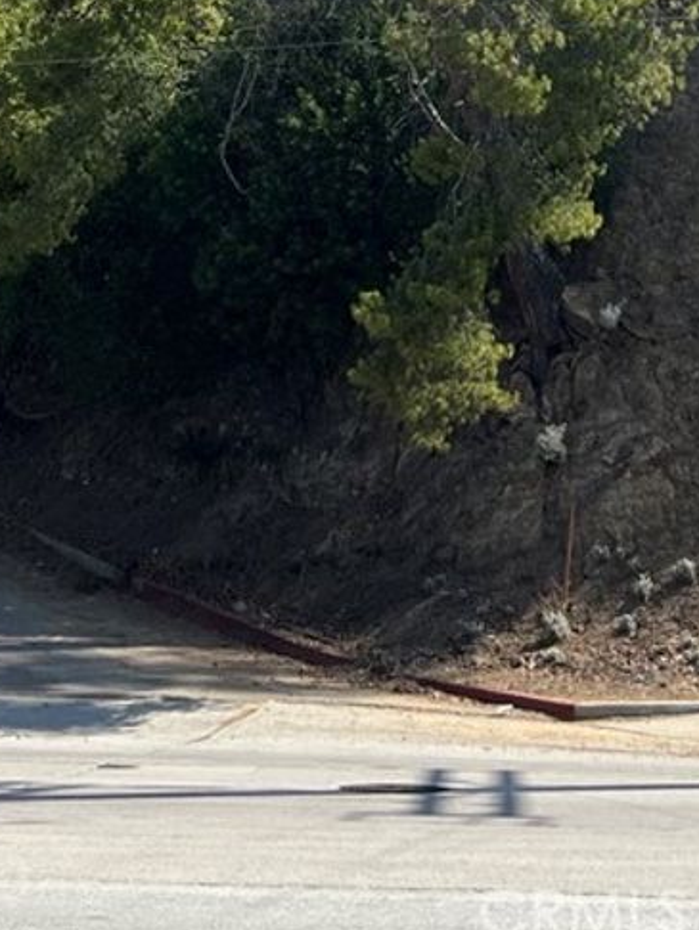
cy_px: -358
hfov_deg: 19.9
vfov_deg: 22.9
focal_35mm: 73
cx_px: 584
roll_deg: -1.1
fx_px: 1964
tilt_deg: +19.9
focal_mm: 5.7
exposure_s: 1/4444
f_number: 1.5
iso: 50
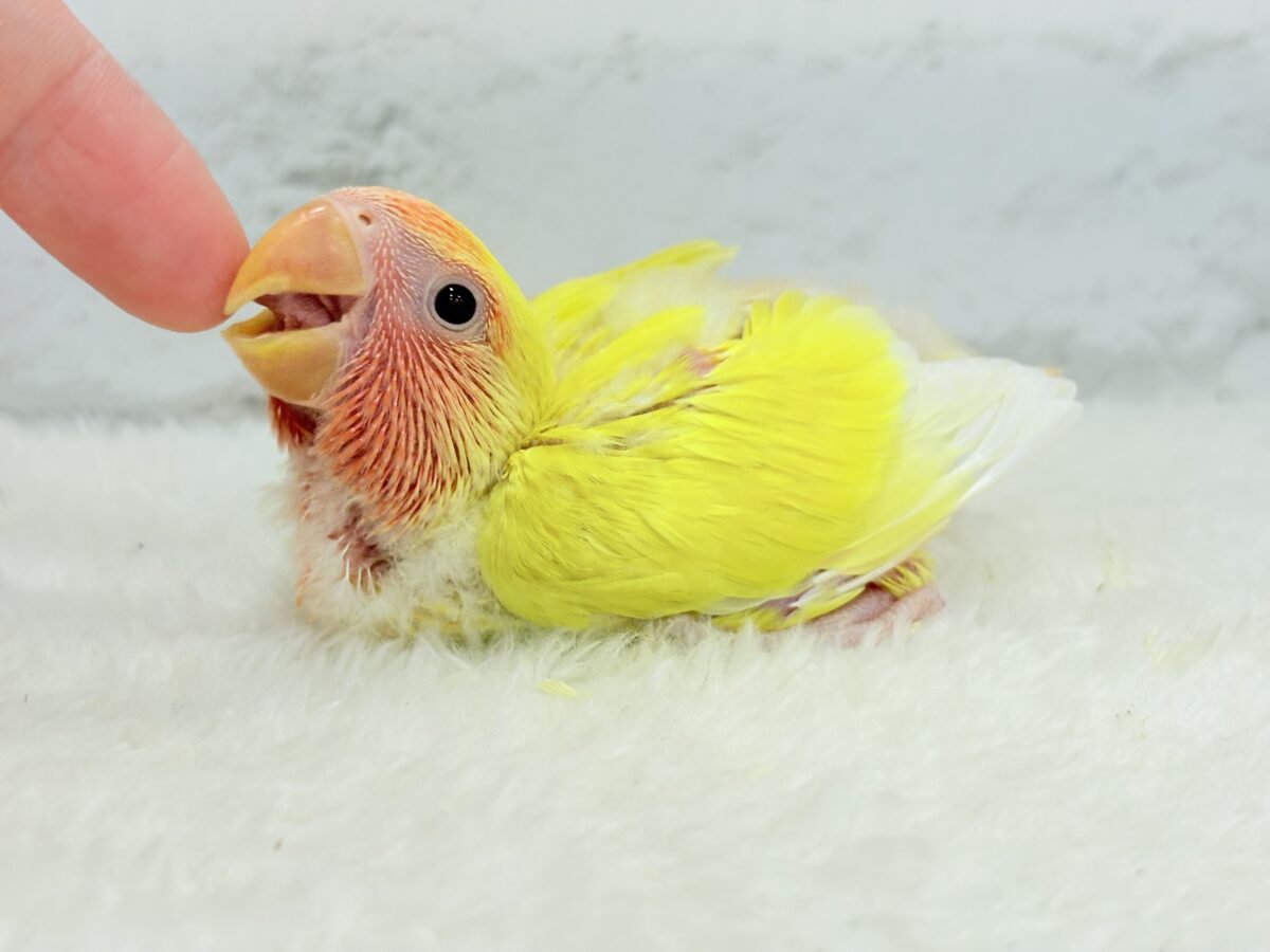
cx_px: 635
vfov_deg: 28.0
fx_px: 1908
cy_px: 476
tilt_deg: -15.8
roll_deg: +0.2
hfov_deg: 36.8
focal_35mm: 52
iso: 64
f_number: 1.6
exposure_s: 1/100
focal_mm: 5.96
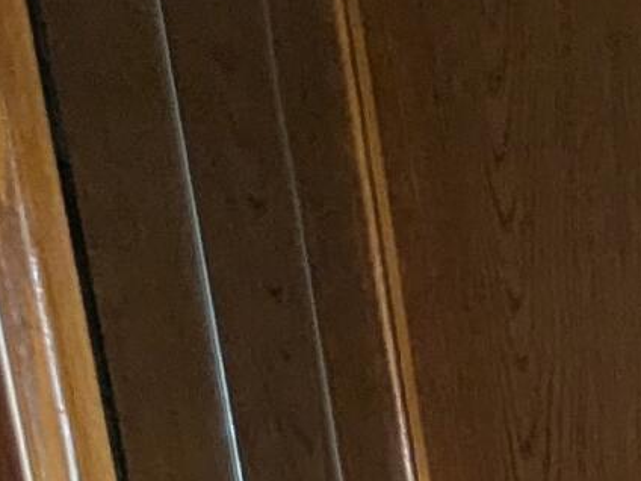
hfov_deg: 14.4
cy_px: 1097
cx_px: 1466
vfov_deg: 12.3
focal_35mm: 99
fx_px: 1833
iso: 66
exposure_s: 1/60
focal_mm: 1.83
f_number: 2.2
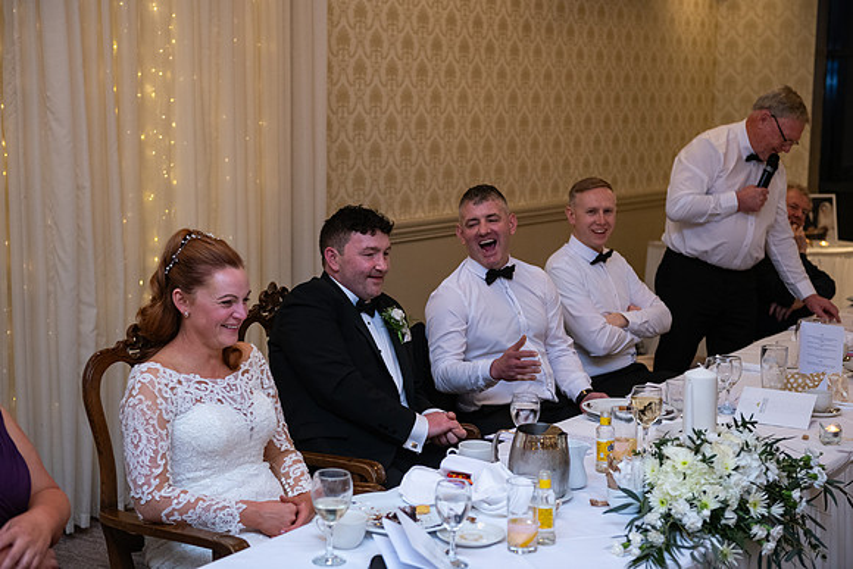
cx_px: 426
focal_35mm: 58
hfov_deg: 34.5
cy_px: 284
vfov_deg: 23.4
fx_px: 1375
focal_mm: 58
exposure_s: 1/160
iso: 1000
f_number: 3.5
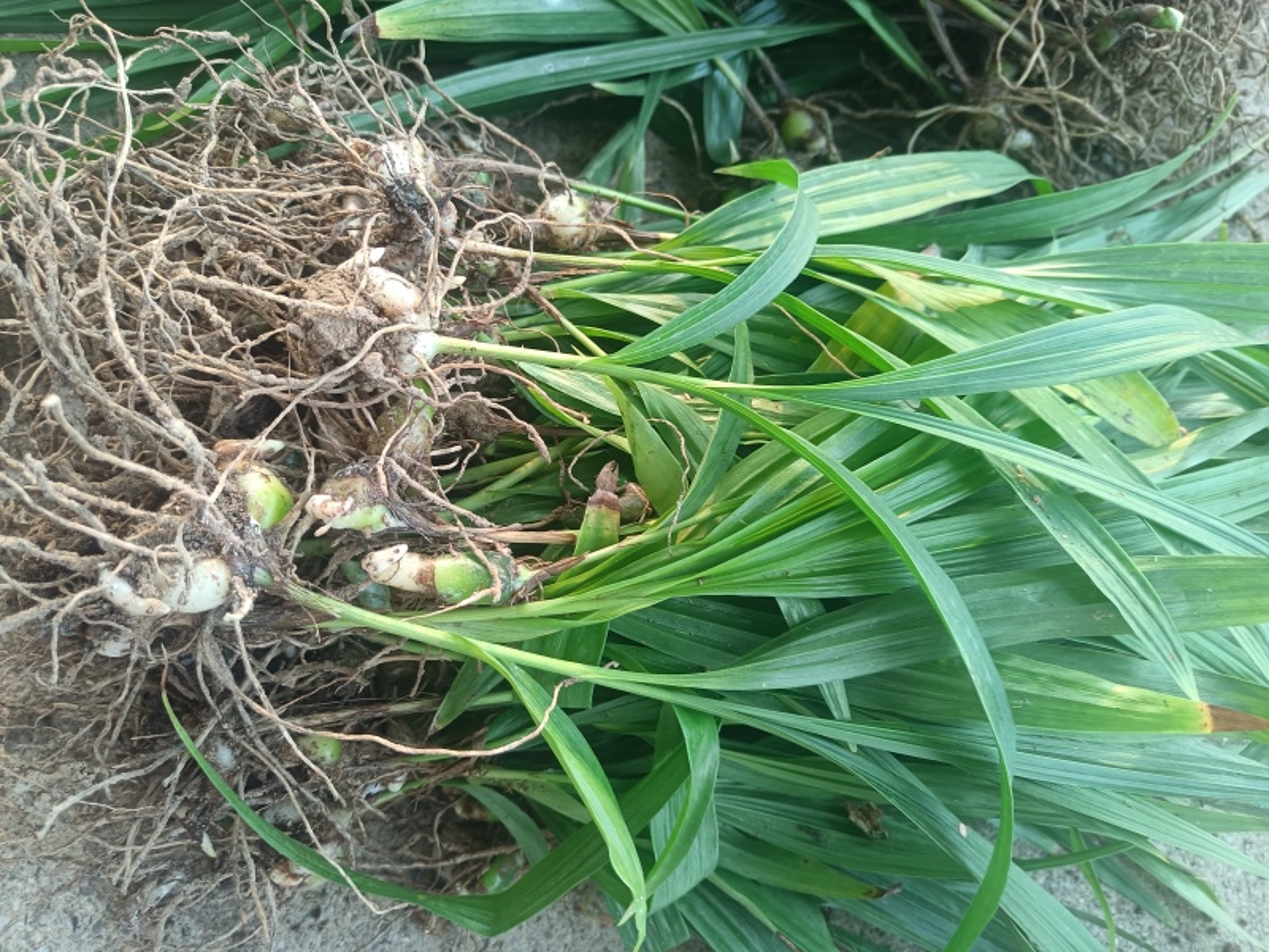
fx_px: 953
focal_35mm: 26
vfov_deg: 53.1
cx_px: 634
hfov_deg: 67.3
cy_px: 476
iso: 111
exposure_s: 1/33.3
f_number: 1.8
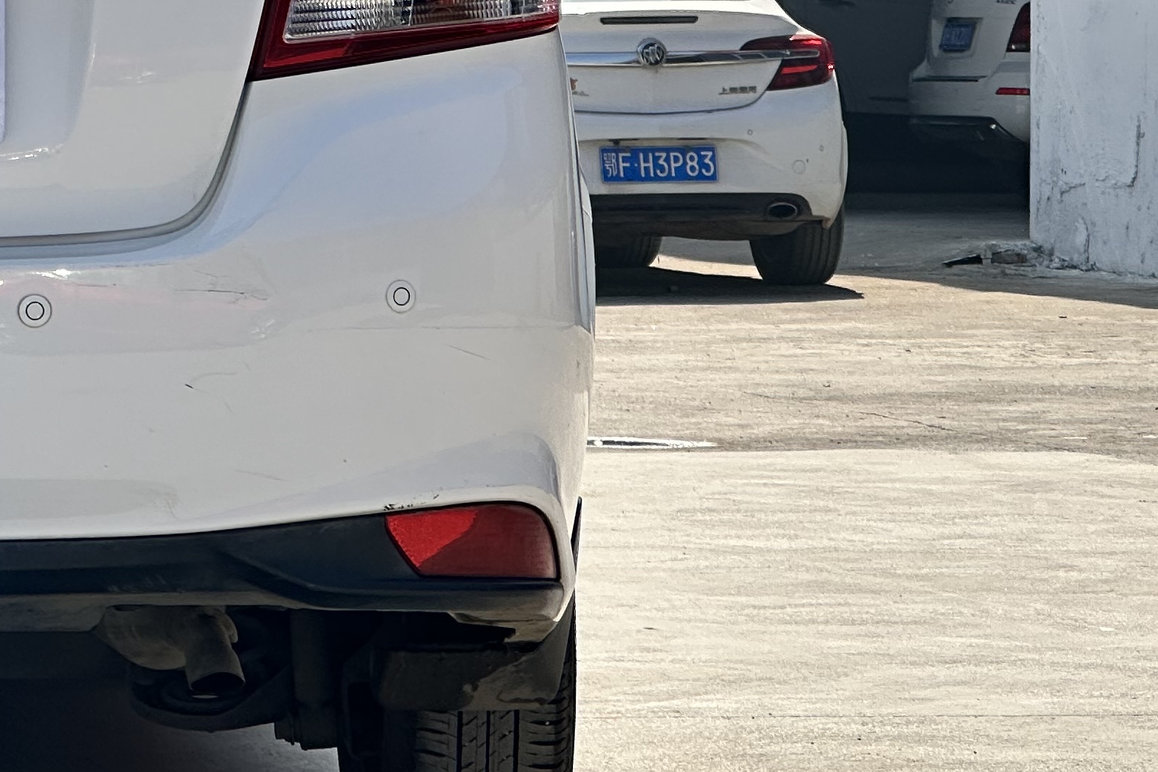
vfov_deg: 6.8
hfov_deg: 10.1
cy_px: -52
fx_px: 6432
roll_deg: -0.4
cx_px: -271
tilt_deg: +0.1
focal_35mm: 200
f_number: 2.8
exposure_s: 1/919
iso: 32
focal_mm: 9
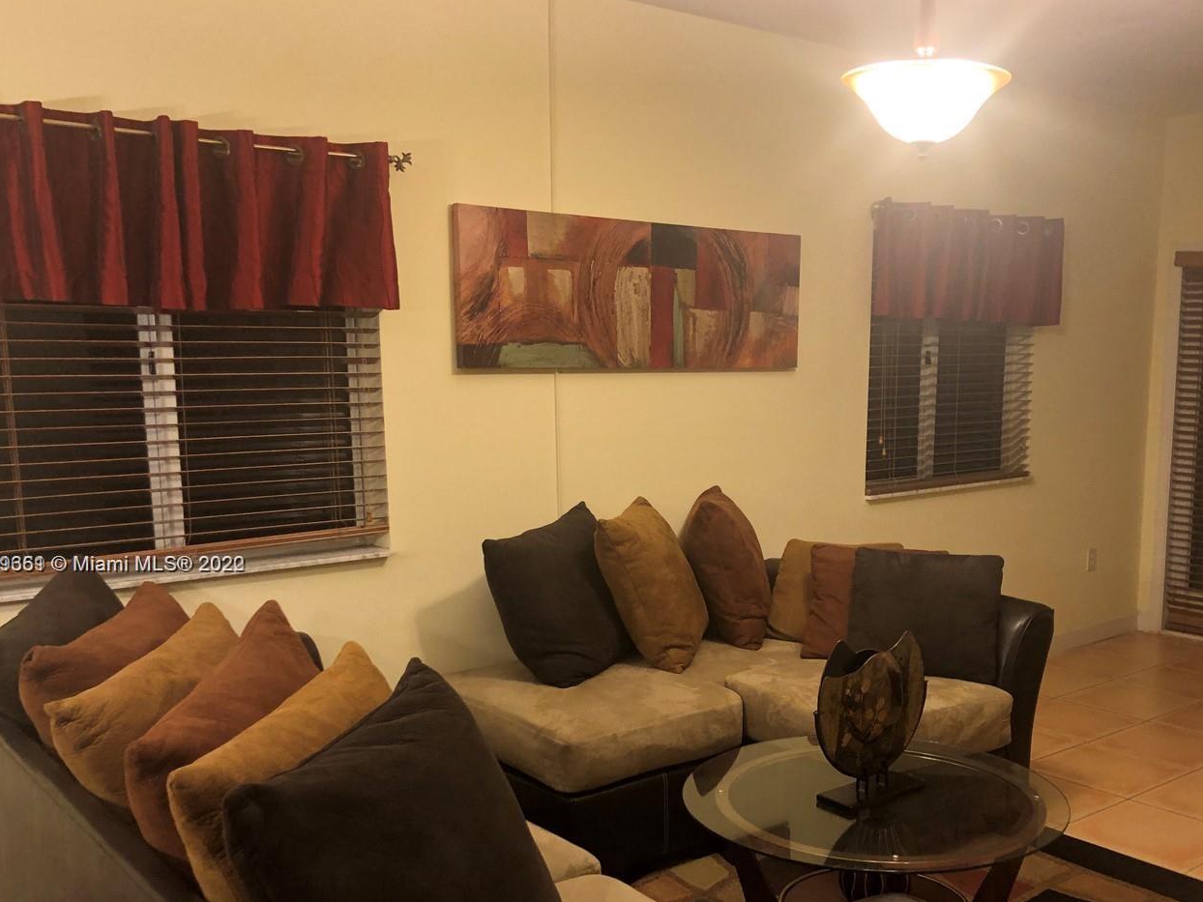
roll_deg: +0.4
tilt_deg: -10.3
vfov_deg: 39.4
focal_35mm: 36
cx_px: 709
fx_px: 1251
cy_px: 566
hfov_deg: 51.1
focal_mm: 4
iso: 320
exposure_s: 1/40
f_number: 1.8
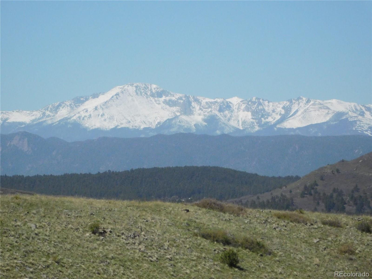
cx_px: 186
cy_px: 140
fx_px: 2493
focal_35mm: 232
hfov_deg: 8.5
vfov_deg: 6.4
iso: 800
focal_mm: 41.3
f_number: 11.2
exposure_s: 1/1250
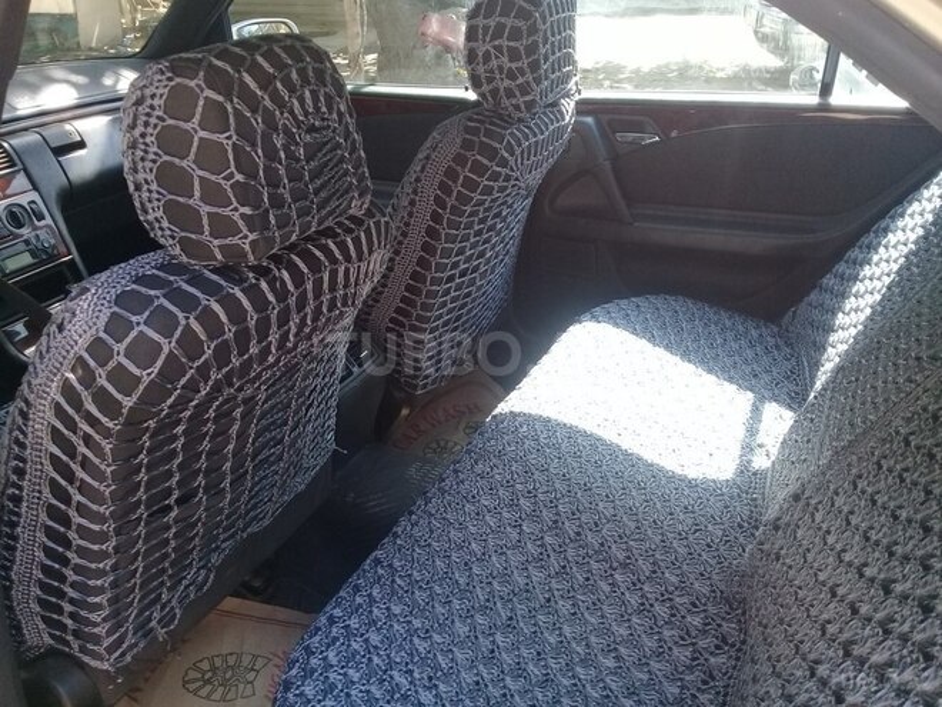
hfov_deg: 58.4
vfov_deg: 45.4
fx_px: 844
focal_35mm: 31
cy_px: 354
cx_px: 471
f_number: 2.2
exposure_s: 1/100
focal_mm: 3.3
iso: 80
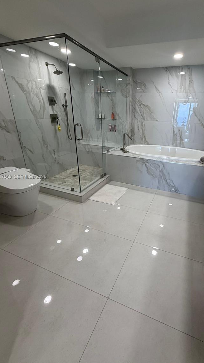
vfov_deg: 99.4
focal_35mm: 16
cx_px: 130
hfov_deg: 65.8
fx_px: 154
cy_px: 177
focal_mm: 2.22
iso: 250
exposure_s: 1/120
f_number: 2.2
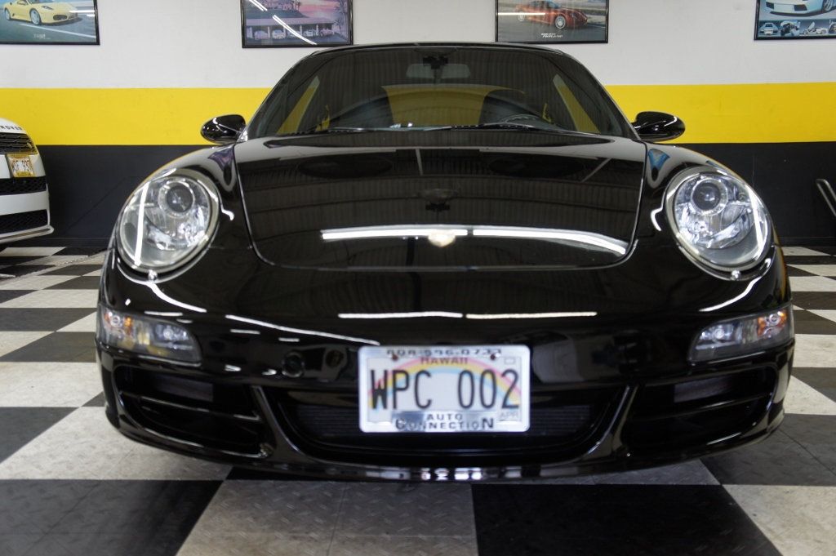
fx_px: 835
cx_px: 418
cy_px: 278
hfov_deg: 53.2
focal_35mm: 36
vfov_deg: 36.8
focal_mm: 24
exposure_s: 1/40
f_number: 4
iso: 400
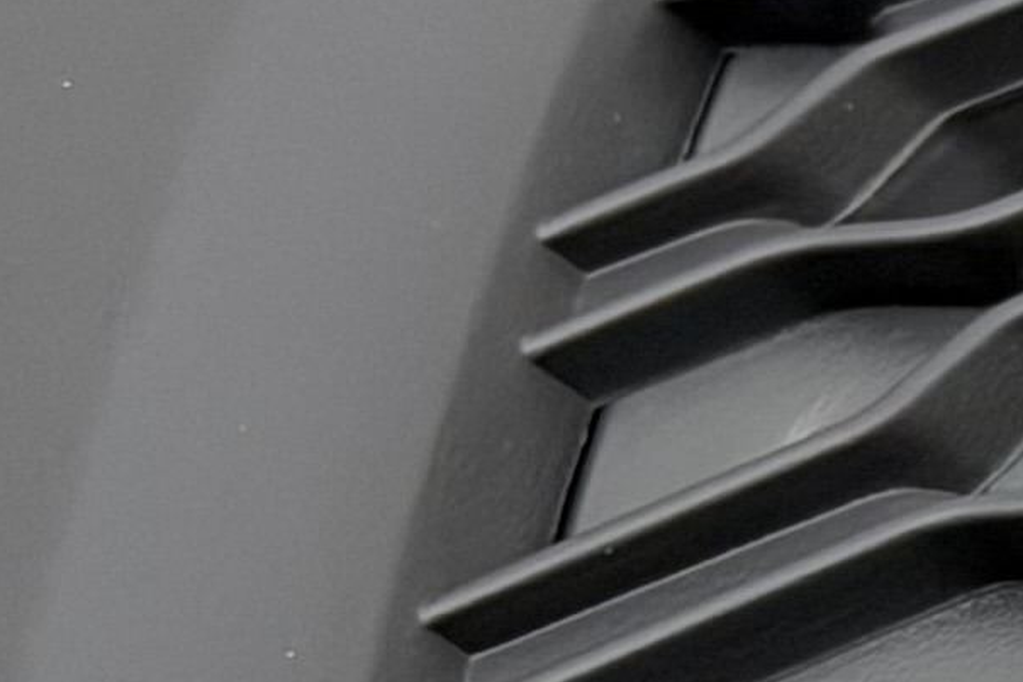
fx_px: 9490
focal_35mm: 334
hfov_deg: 5.9
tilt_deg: -41.1
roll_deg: -2.8
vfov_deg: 4.1
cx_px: 2708
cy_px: 791
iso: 50
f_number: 1.78
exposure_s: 1/50
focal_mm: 6.76
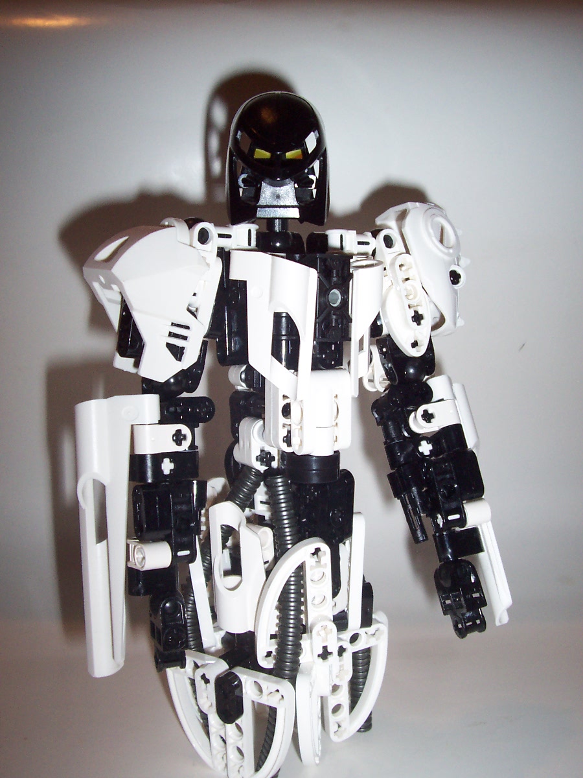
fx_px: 831
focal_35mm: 37
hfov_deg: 38.7
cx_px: 292
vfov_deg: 50.1
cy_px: 389
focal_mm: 5.6
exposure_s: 1/60
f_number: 2.8
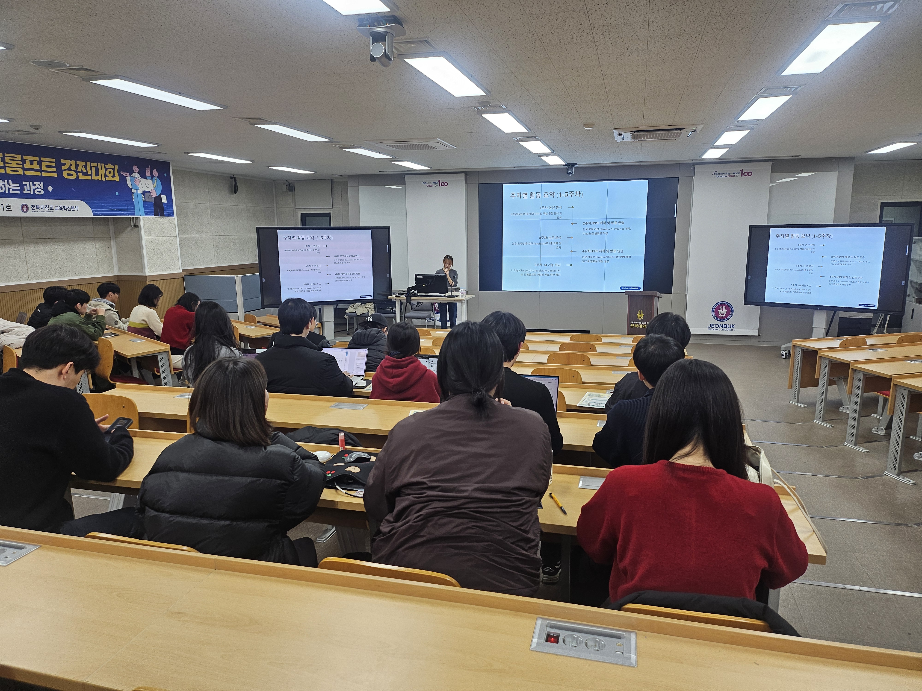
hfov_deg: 71.6
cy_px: 346
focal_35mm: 24
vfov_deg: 56.8
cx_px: 461
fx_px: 639
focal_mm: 5
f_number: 1.8
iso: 100
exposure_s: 1/120
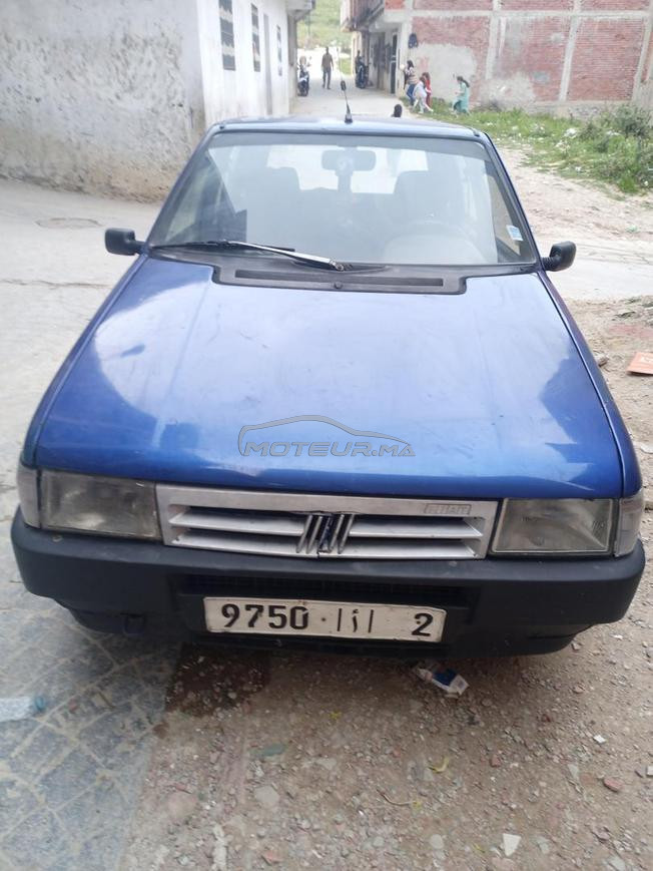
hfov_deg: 53.1
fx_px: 654
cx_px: 326
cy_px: 436
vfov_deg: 67.3
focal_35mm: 26
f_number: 1.8
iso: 150
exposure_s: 1/100
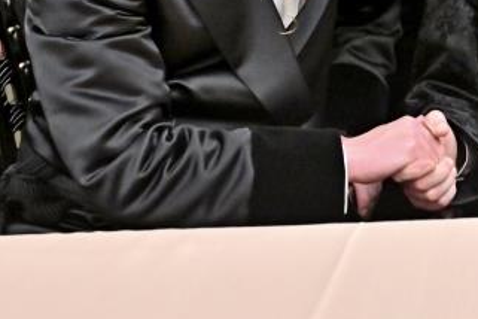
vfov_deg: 11.2
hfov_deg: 17.1
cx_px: 427
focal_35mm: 118
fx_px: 1567
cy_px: -132
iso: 2000
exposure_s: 1/250
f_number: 4
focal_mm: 37
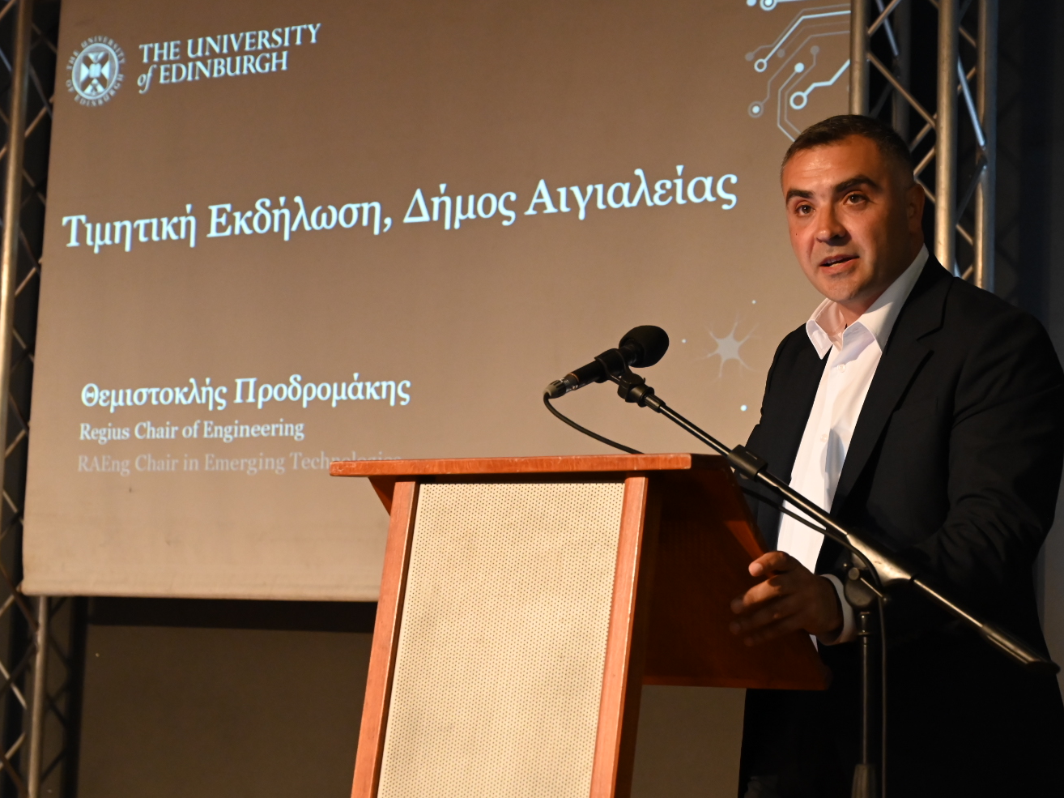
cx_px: 598
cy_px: 395
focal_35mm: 83
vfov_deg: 17.8
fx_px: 2551
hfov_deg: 23.5
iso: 5000
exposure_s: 1/200
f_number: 6.3
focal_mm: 70
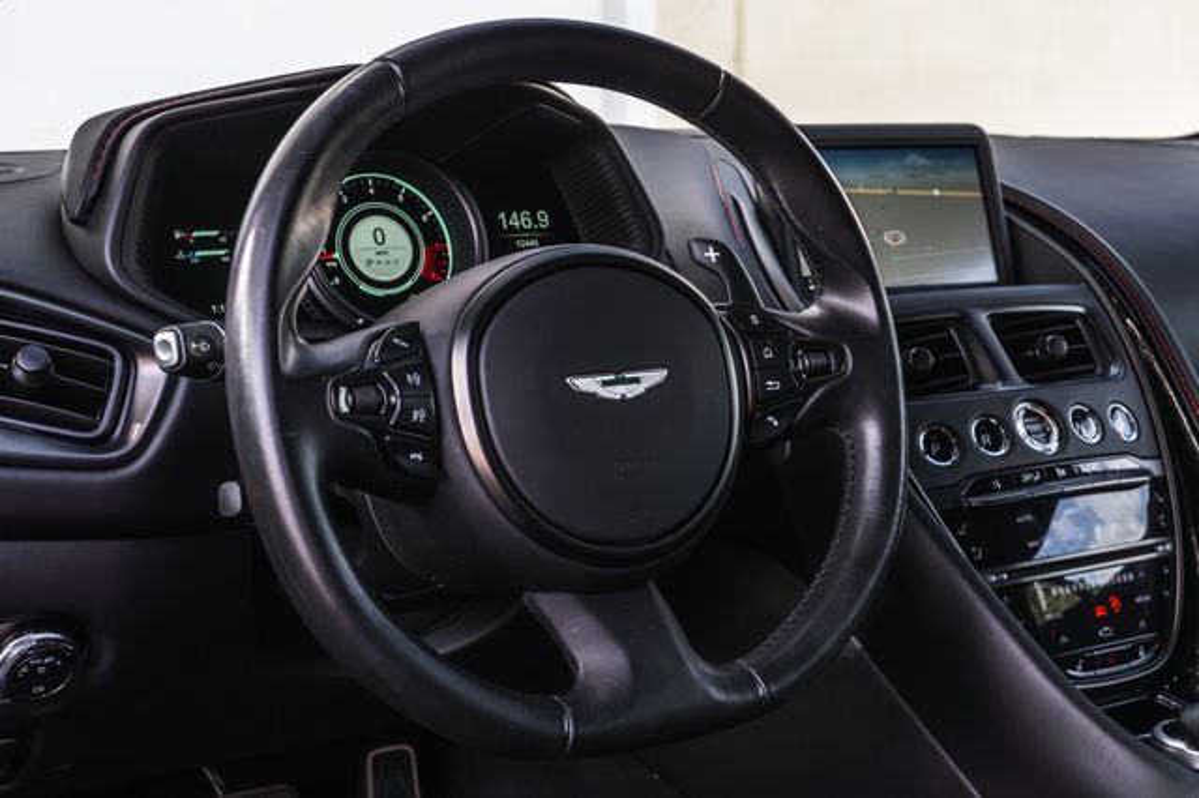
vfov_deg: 28.2
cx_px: 599
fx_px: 1590
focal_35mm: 48
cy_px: 392
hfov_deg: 41.3
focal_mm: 44
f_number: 8
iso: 200
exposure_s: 1/20
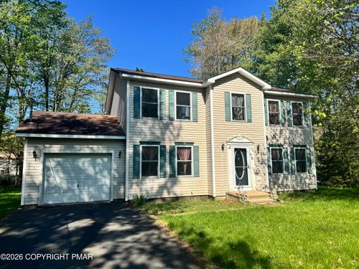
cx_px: 180
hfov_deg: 71.6
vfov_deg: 56.8
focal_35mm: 24
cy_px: 134
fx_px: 249
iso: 80
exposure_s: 1/4608
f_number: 1.78
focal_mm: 6.76
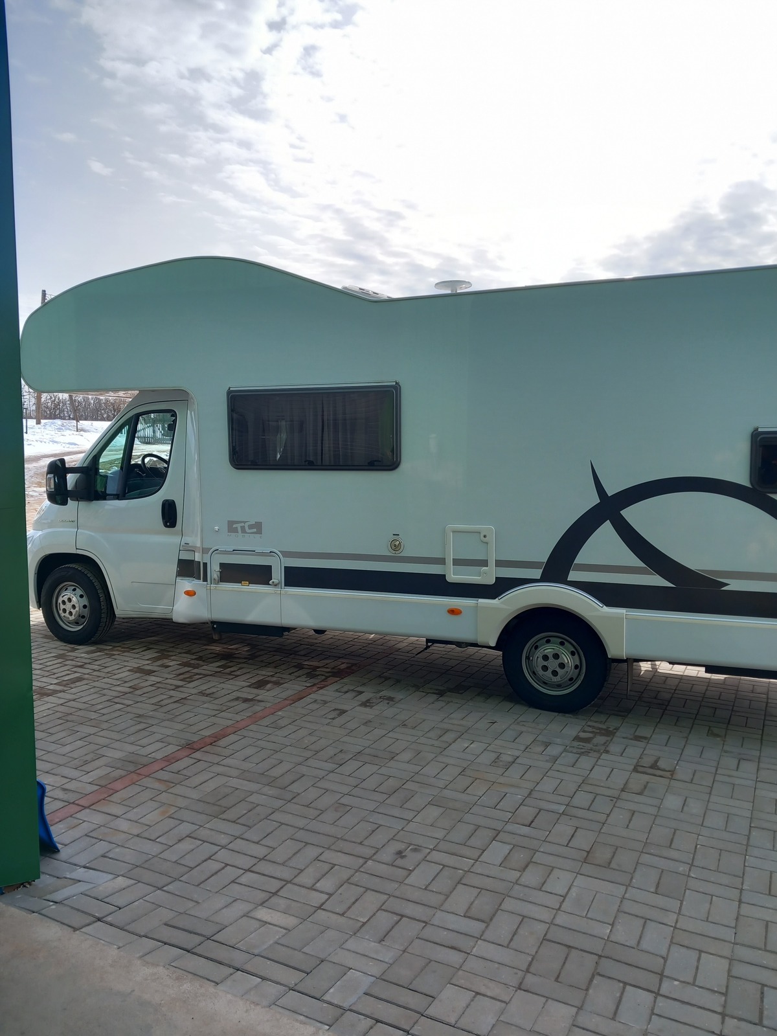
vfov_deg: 65.3
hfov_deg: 51.4
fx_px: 808
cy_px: 518
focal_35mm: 27
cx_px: 388
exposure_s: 1/274
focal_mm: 4
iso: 20
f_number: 1.8
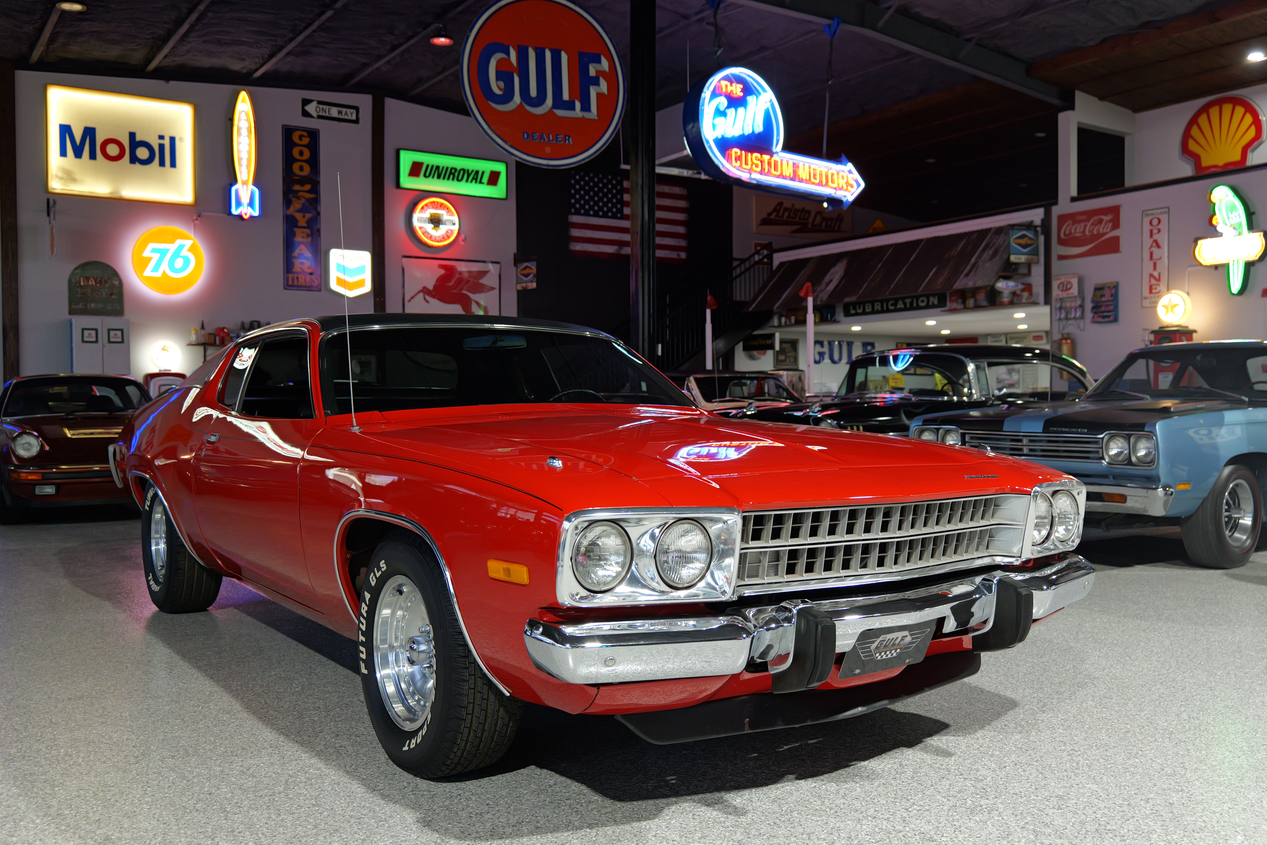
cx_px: 634
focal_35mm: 32
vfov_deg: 41.1
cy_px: 422
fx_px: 1126
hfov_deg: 58.7
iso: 1600
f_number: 4.2
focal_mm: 32
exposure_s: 1/60
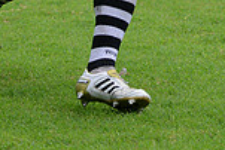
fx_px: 3366
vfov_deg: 2.6
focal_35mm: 538
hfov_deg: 3.8
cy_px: -130
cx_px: 15
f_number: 4
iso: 1000
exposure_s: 1/500
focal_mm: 140
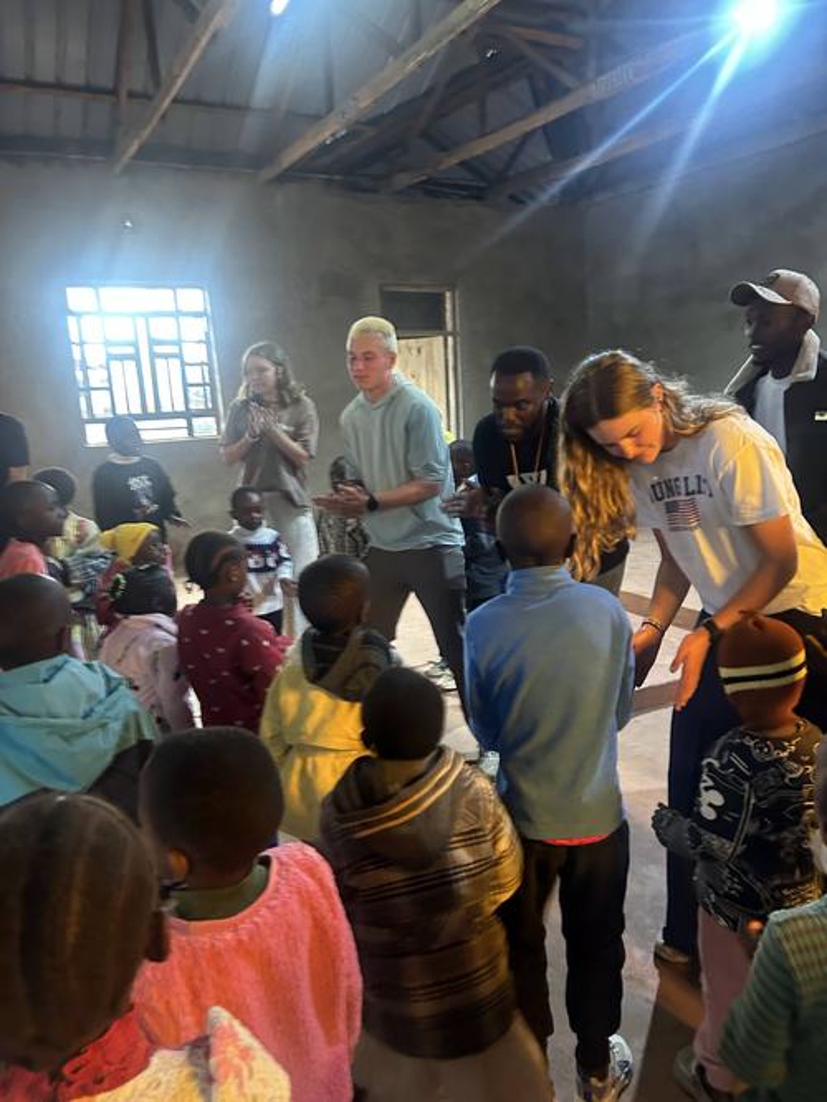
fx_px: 828
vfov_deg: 67.3
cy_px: 551
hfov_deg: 53.1
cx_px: 414
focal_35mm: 26
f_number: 1.5
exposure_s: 1/33
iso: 400
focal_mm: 5.7
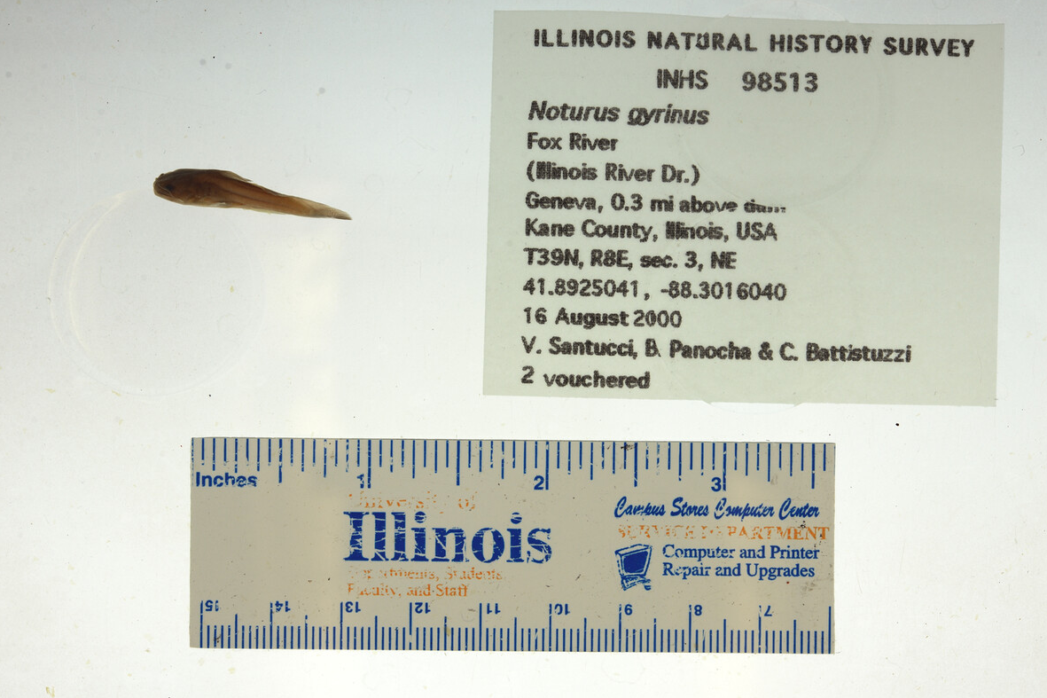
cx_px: 516
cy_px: 345
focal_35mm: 61
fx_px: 1774
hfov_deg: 32.9
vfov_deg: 22.3
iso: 100
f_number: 10
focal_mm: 60
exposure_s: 1/200
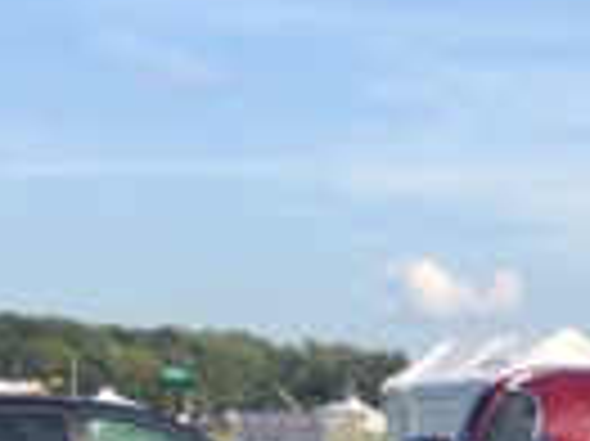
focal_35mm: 142
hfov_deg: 13.3
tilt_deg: -5.0
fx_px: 2418
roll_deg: -1.5
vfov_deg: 10.1
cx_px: 820
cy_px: 684
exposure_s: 1/1412
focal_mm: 4.15
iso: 32
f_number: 2.2
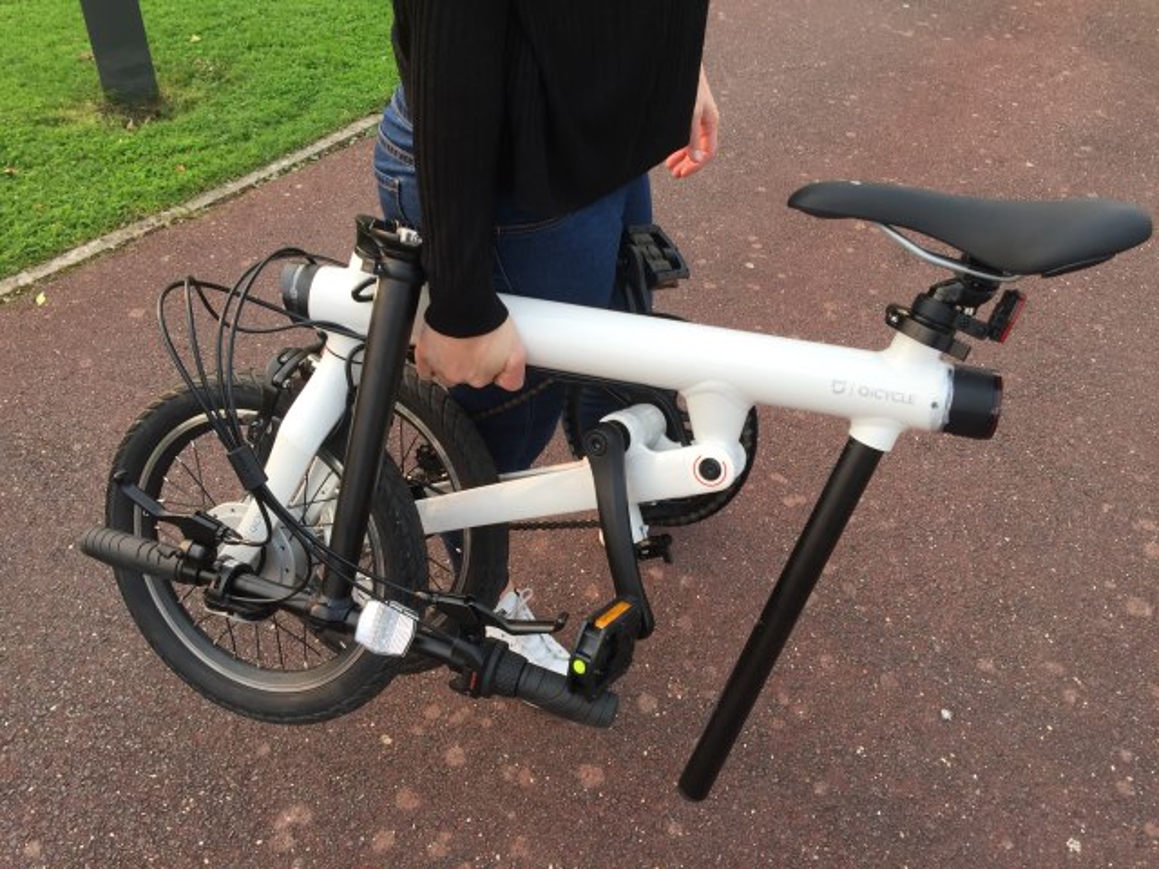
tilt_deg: -42.5
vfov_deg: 48.2
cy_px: 434
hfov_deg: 61.7
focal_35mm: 29
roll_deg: -6.4
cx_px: 580
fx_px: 971
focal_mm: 4.15
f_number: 2.2
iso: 32
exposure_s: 1/220
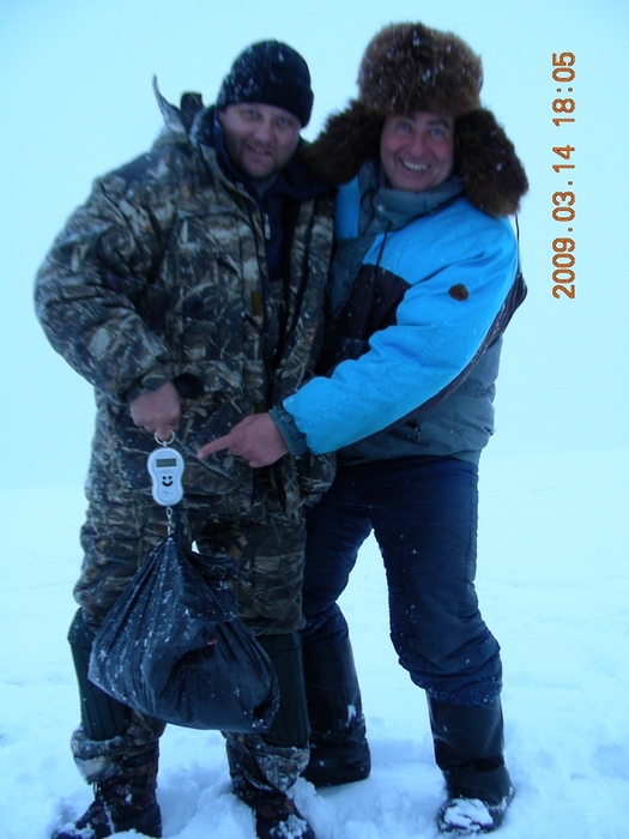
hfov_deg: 37.7
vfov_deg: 49.0
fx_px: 921
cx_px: 314
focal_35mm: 38
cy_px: 420
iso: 50
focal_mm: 6.3
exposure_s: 1/44.7
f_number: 3.5
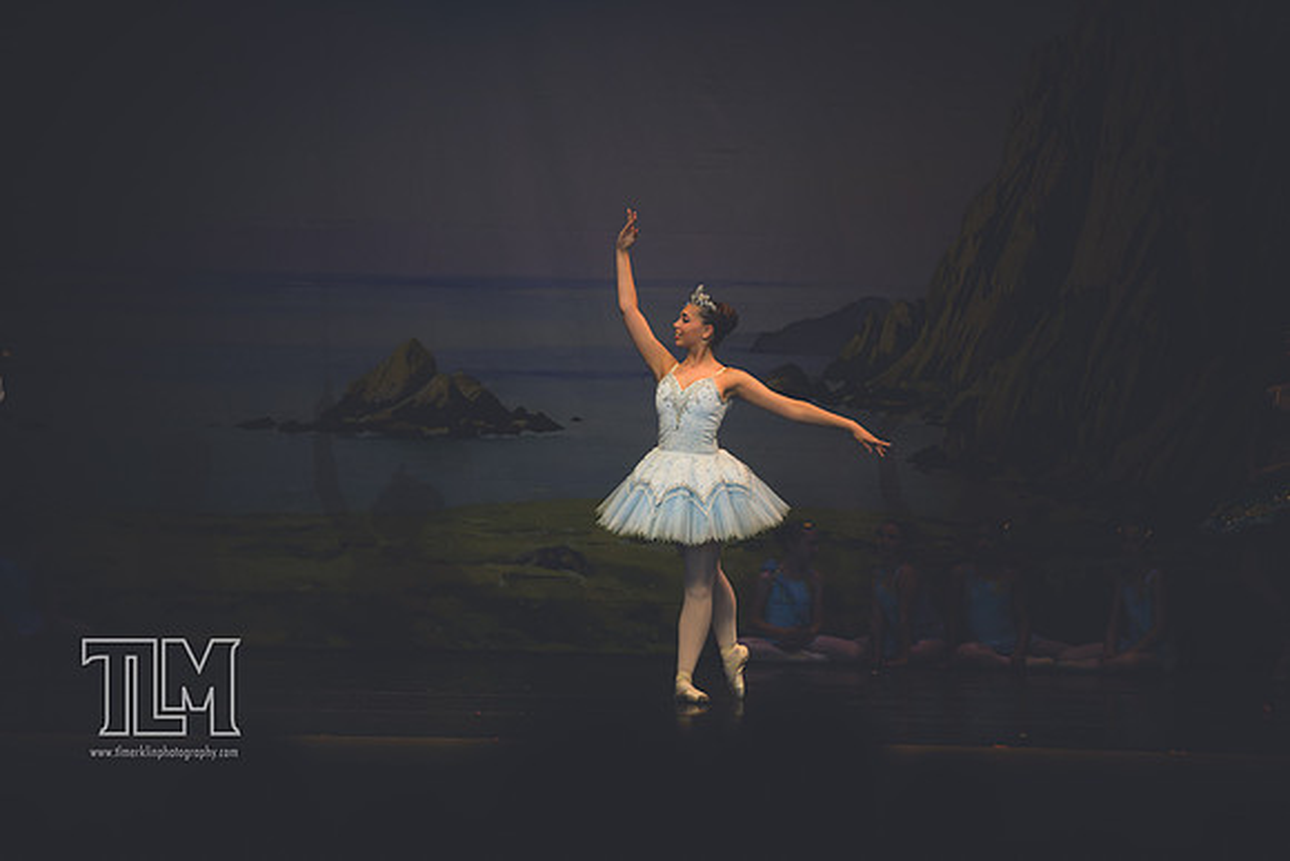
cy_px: 430
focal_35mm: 200
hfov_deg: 10.3
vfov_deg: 6.9
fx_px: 7168
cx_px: 645
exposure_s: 1/500
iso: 400
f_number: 2.8
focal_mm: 200
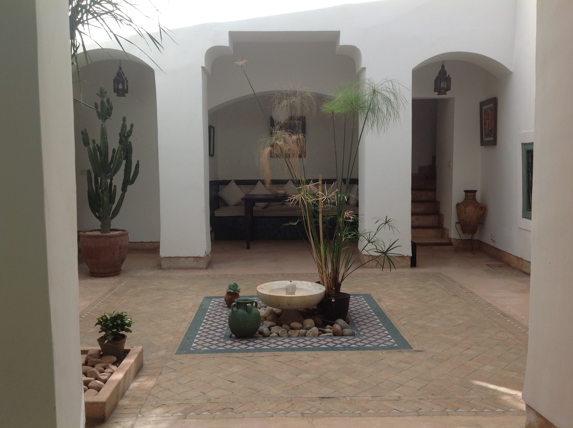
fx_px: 578
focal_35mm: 35
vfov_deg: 40.6
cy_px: 214
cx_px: 286
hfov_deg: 52.7
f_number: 2.4
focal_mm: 4.28
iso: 50
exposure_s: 1/373
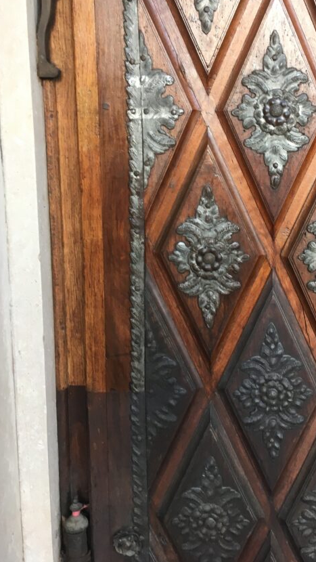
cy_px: 220
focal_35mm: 39
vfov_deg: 51.2
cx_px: 242
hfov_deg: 29.9
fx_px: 581
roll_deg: +1.2
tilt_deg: -10.7
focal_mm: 4.15
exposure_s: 1/33
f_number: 2.2
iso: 25
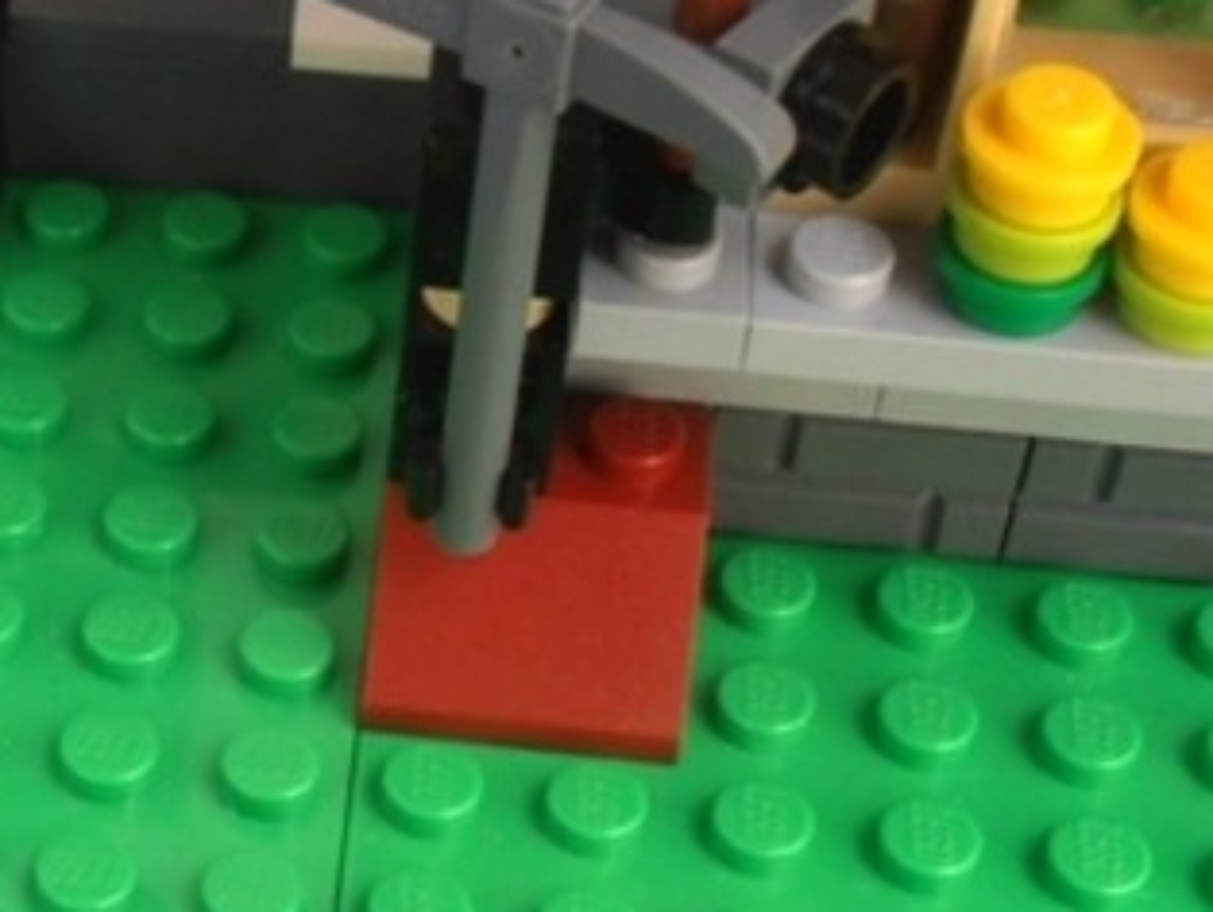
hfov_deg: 18.0
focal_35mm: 106
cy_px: 771
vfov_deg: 13.9
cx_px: -39
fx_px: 3717
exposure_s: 1/80
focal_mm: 6.61
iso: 80
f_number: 3.9
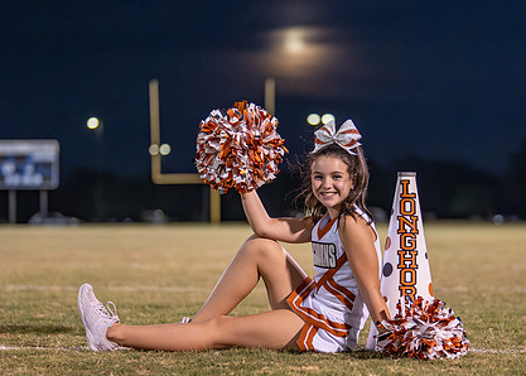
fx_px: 1569
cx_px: 327
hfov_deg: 19.0
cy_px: 232
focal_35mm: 105
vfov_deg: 13.7
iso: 2000
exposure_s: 1/1000
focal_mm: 50
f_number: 1.2
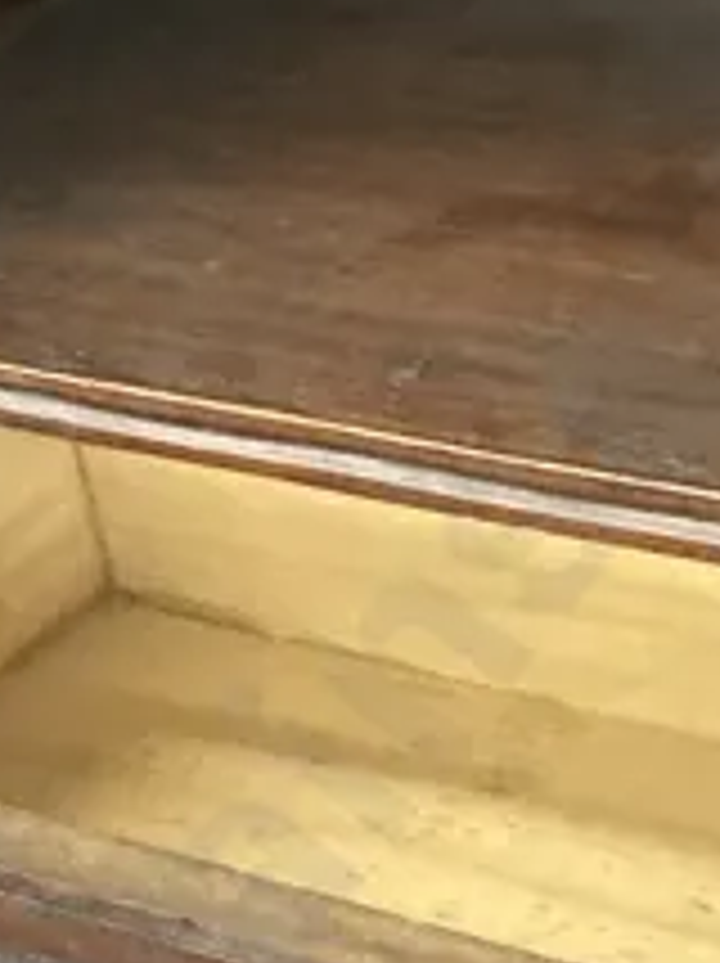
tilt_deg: -34.1
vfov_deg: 14.7
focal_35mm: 134
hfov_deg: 11.0
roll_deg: +12.4
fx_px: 3724
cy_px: 576
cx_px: 490
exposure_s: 1/25
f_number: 1.8
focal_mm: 3.99
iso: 500
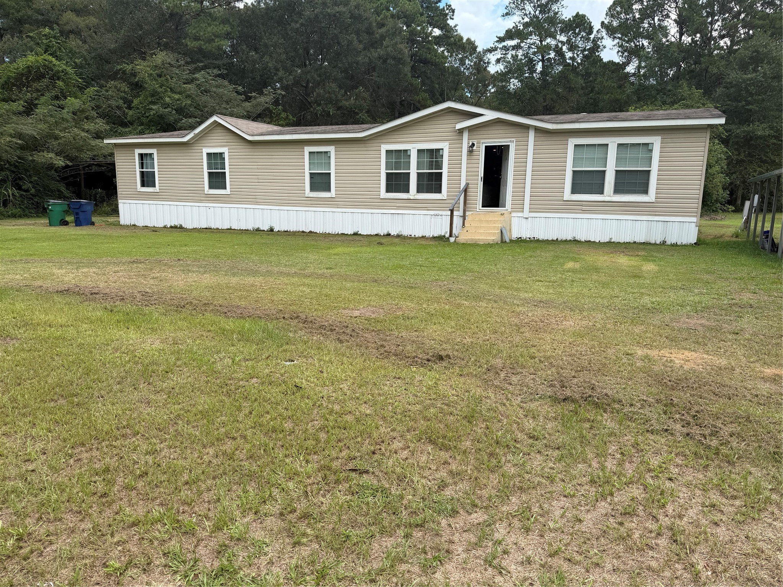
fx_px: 543
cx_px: 392
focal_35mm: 24
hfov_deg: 71.6
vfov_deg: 56.8
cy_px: 294
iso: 80
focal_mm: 6.76
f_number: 1.78
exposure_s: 1/1585
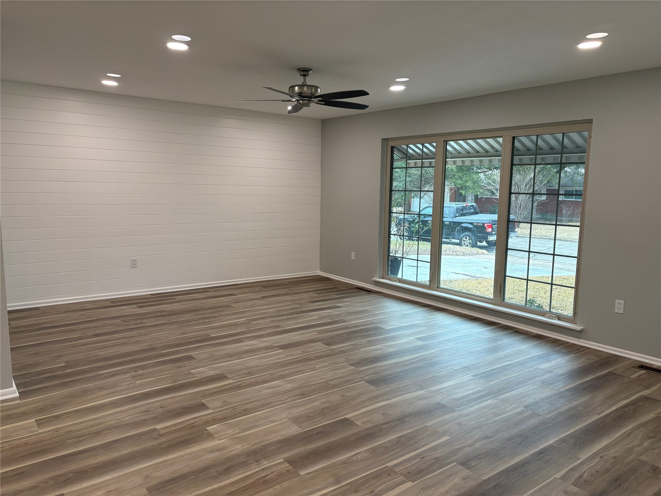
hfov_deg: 67.3
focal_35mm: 26
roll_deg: -0.2
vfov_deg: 53.1
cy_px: 248
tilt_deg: -6.0
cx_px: 330
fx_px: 496
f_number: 1.6
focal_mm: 5.96
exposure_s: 1/120
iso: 100
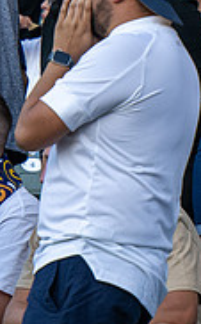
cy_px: 109
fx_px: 8287
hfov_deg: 1.4
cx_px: 386
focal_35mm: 941
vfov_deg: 2.2
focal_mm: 150
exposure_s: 1/1000
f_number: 2.8
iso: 320
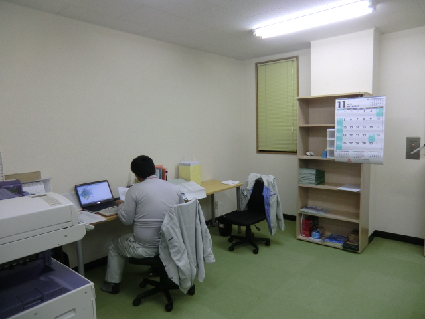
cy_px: 160
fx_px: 295
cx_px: 212
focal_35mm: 24
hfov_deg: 71.6
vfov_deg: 56.8
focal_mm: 4.3
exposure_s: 1/60
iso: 200
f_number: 3.2
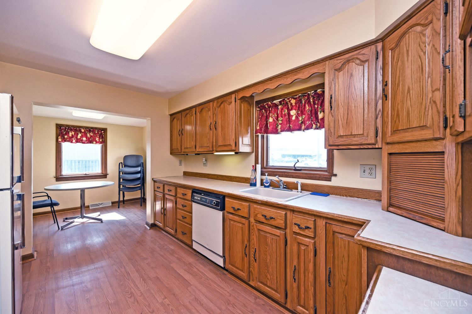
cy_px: 157
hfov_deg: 104.3
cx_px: 236
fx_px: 184
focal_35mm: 14
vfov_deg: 81.2
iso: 200
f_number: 5.6
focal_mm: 14
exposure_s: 1/125
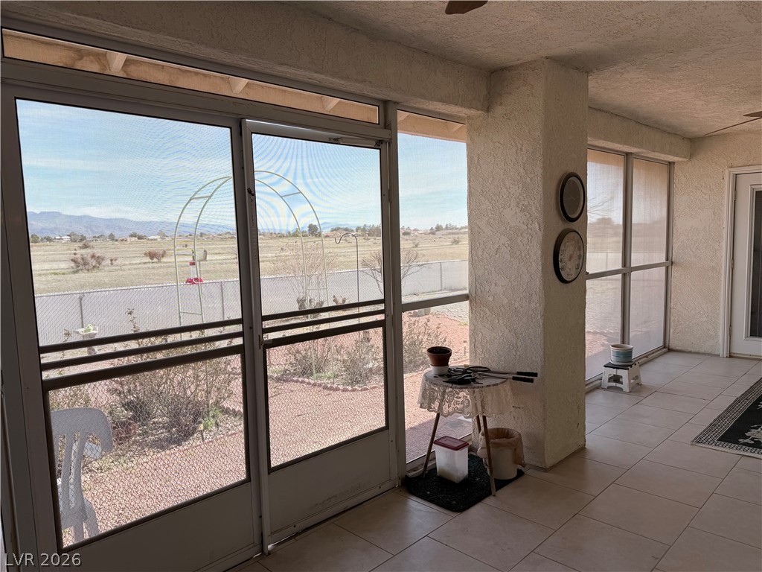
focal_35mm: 24
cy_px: 286
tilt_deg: -5.3
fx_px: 528
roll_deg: +2.0
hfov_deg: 71.6
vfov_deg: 56.8
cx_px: 381
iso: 80
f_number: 1.78
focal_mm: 6.76
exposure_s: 1/955
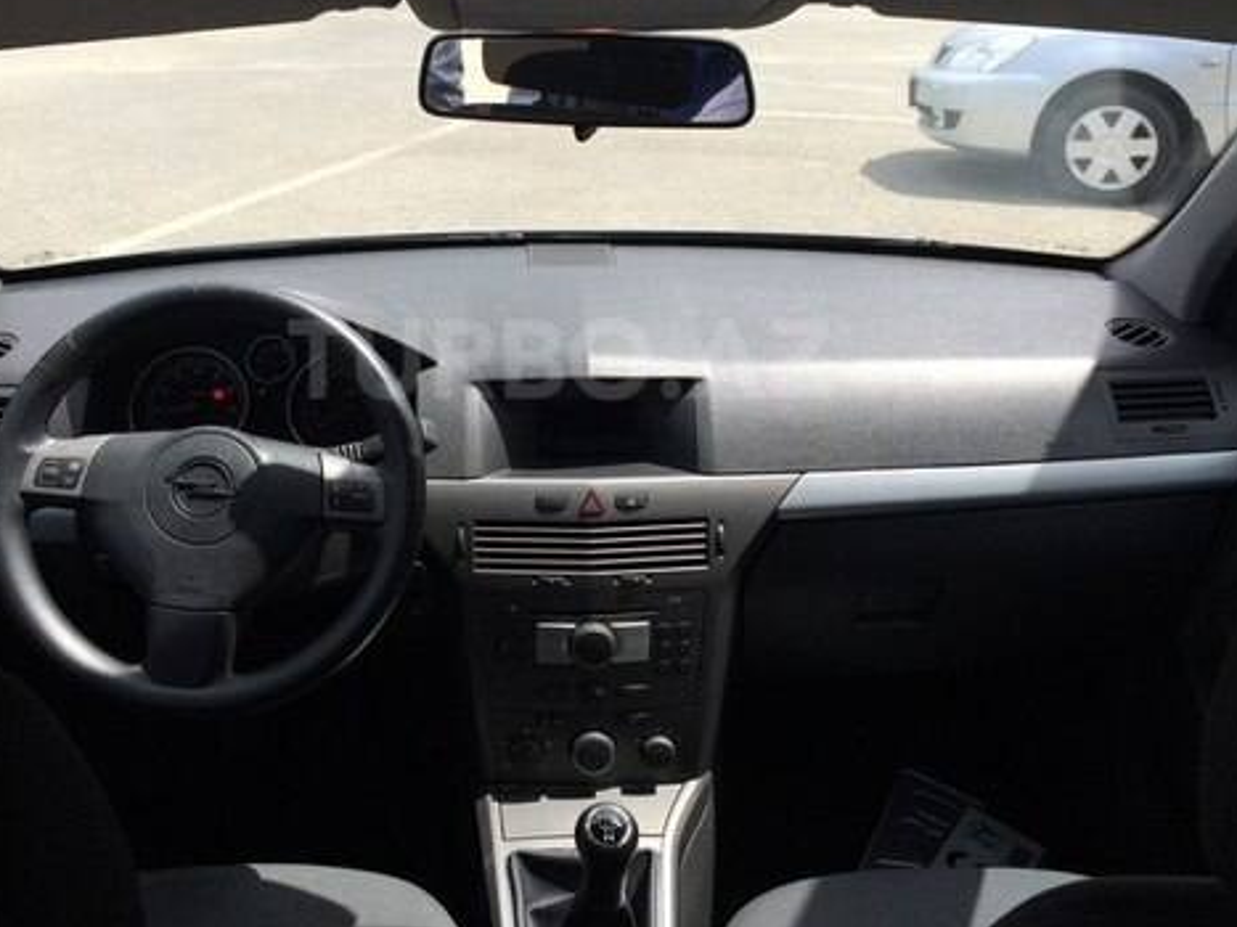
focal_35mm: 41
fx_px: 1465
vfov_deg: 35.0
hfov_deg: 45.7
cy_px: 359
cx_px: 559
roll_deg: -1.6
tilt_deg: -17.3
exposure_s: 1/1208
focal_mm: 4.15
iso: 32
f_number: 2.2
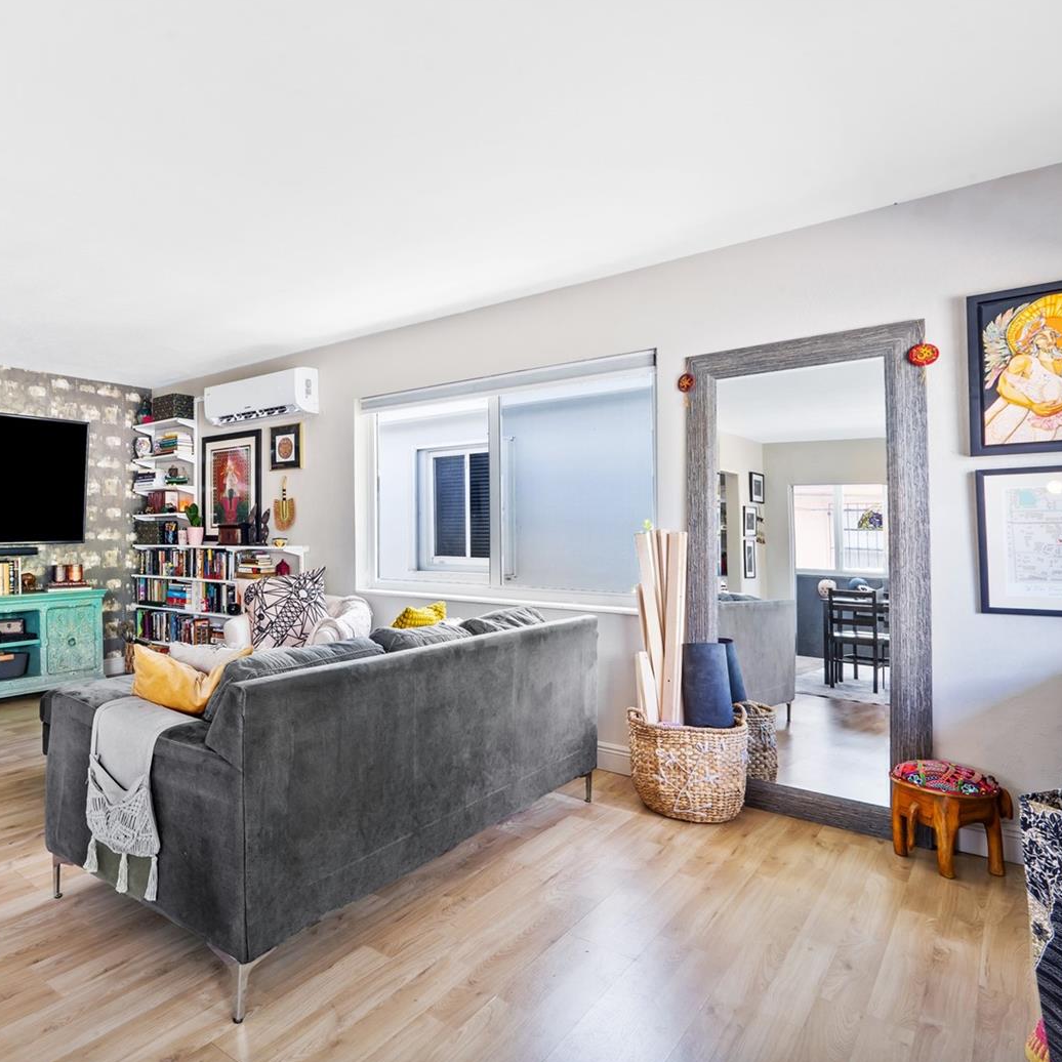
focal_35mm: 21
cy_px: 523
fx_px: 729
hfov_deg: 67.7
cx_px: 270
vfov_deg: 72.1
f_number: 16
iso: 200
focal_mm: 16
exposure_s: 1.6
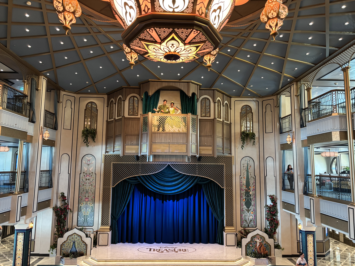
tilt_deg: +6.6
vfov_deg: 53.1
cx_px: 178
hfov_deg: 67.3
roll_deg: -0.7
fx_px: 267
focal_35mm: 26
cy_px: 133
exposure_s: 1/60
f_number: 1.6
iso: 320
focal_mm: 5.96
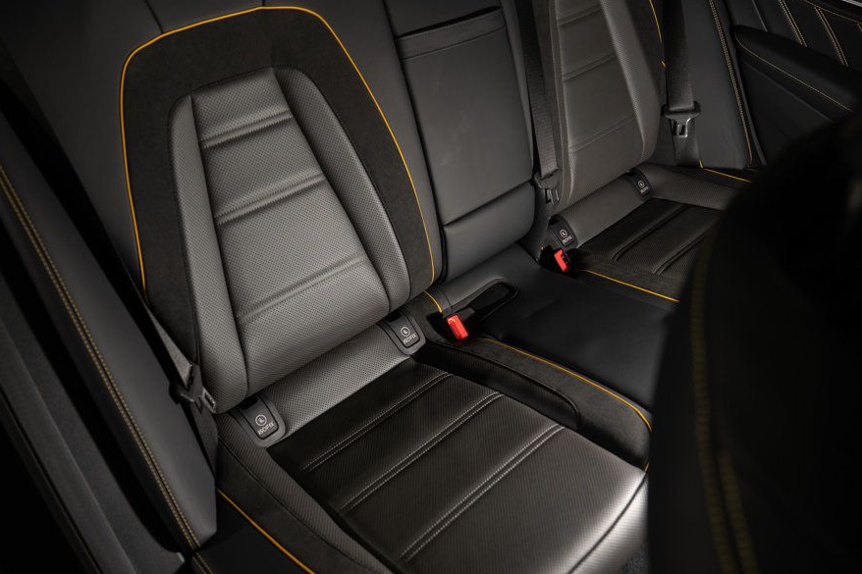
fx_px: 670
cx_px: 382
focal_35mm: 28
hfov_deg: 65.3
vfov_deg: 46.3
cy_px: 328
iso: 200
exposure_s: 1/50
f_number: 3.2
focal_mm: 24
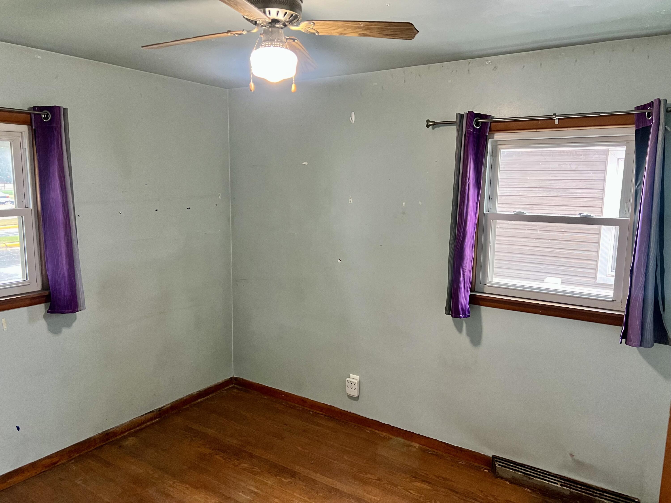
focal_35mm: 26
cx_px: 336
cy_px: 252
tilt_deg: -8.8
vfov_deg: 53.1
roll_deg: -0.7
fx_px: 504
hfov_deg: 67.3
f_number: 1.5
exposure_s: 1/60
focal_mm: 5.7
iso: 400
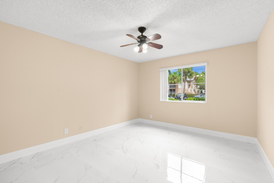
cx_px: 137
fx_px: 122
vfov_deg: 73.7
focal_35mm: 16
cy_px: 92
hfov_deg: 96.7
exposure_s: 1/8
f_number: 11
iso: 500
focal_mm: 16
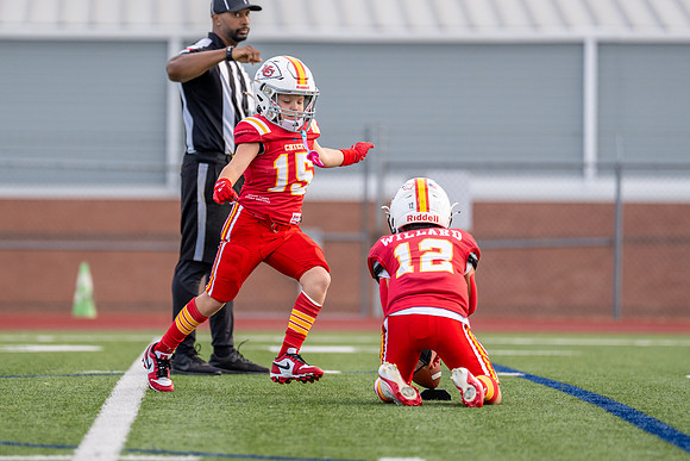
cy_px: 183
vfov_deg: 4.1
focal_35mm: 338
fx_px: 6480
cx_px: 240
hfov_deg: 6.1
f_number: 2.8
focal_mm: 200
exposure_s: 1/2500
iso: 400
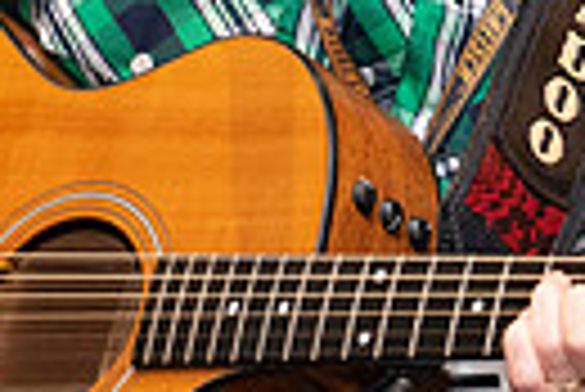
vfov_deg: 2.1
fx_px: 10851
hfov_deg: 3.1
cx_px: 482
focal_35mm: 667
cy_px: -101
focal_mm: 150
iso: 4000
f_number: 6.3
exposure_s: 1/200
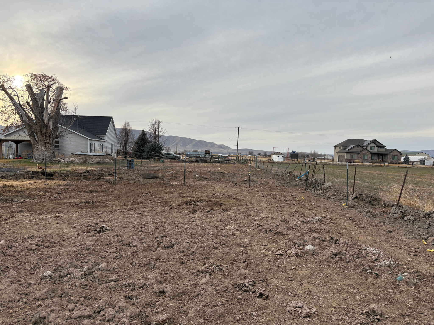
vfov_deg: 53.1
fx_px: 326
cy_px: 162
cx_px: 217
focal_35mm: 26
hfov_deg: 67.3
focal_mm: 5.96
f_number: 1.6
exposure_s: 1/1239
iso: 50
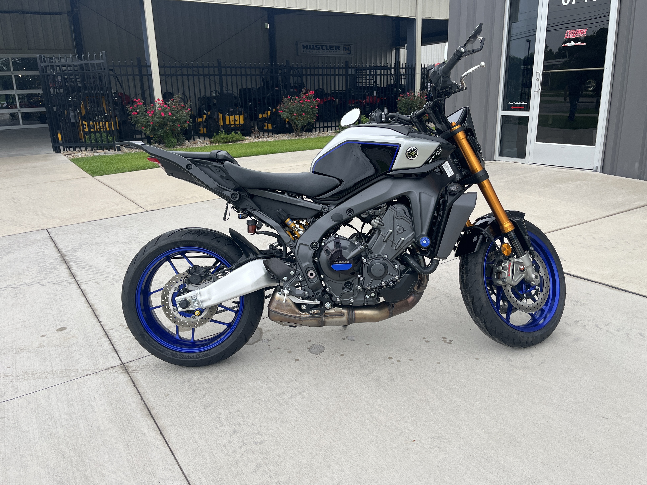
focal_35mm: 27
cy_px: 236
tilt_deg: -16.5
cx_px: 322
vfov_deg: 51.3
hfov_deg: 65.3
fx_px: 505
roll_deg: +1.7
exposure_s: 1/852
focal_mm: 5.1
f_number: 1.6
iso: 50
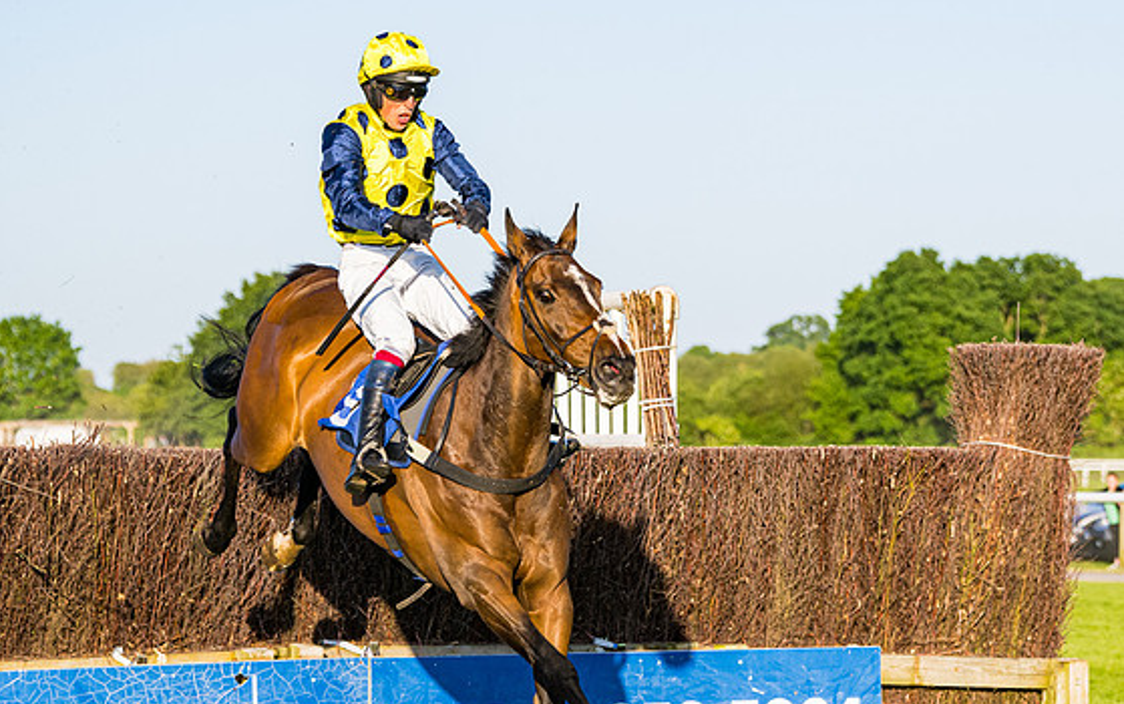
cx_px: 660
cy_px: 493
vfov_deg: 7.6
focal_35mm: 173
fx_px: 5302
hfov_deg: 12.1
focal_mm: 95
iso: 400
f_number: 4
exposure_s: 1/2500
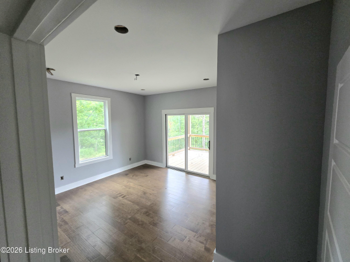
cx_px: 175
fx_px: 131
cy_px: 131
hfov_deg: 106.2
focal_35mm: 13
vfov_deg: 89.9
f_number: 2.2
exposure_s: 1/60.2
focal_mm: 2.2
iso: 250
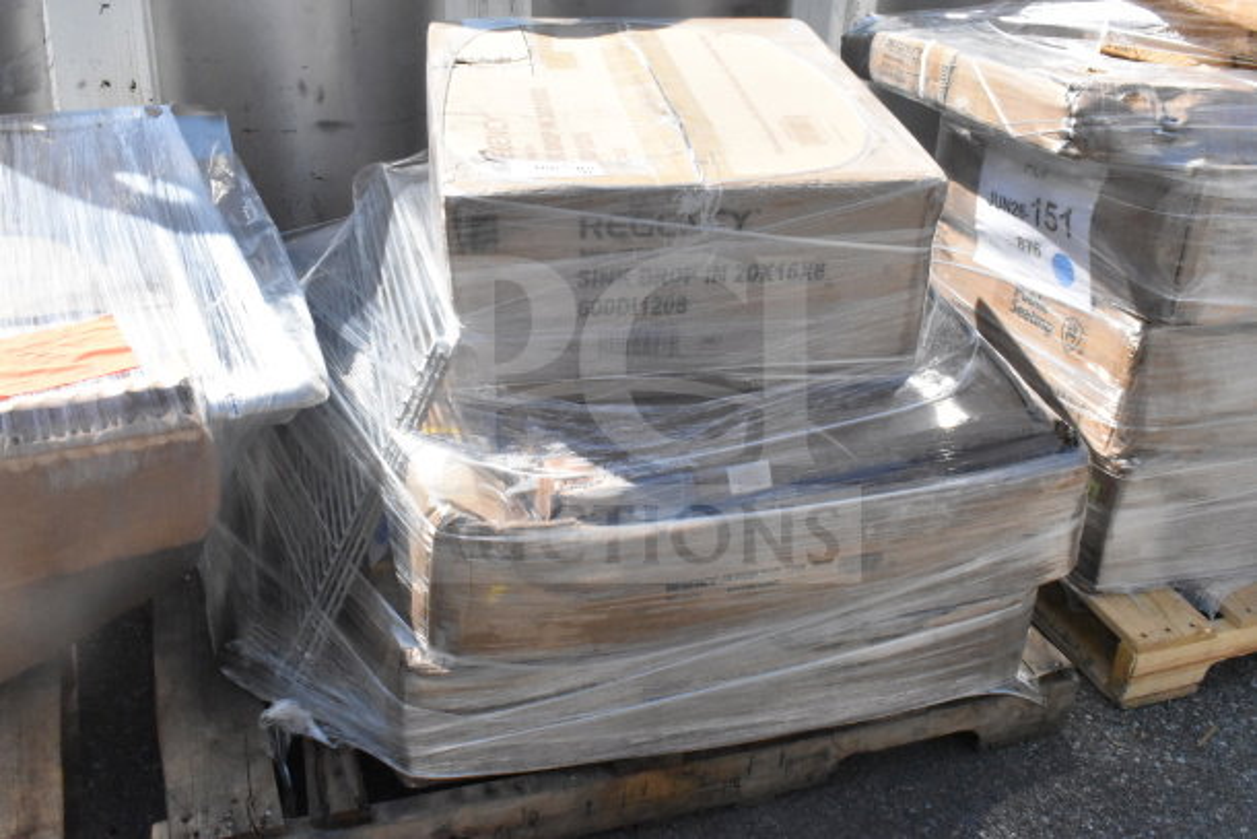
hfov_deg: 55.1
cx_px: 628
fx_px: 1205
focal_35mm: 34
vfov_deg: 38.4
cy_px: 420
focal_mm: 23
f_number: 22
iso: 6400
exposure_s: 1/1250
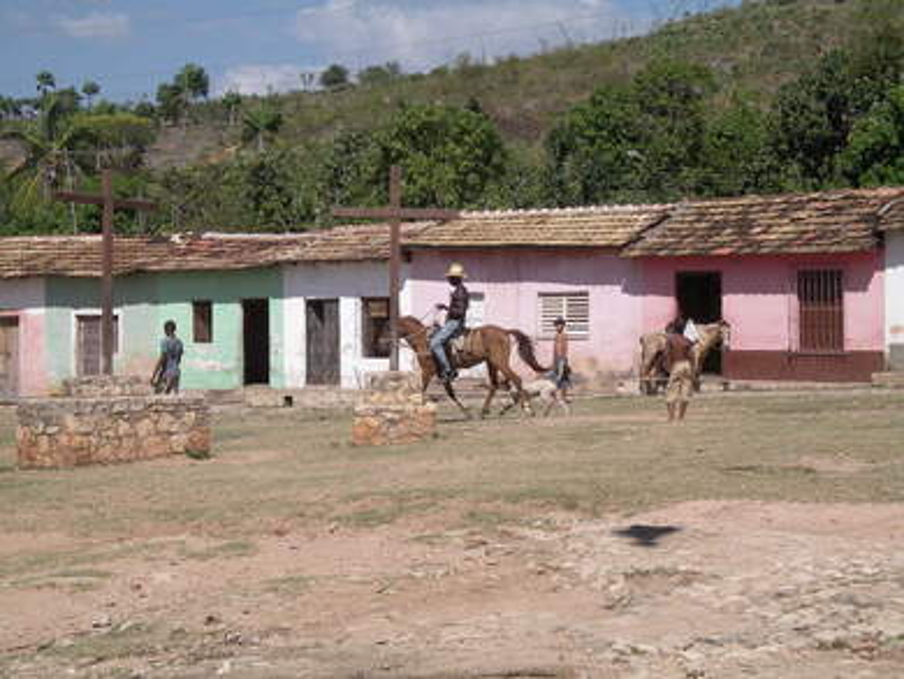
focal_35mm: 98
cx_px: 452
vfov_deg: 15.1
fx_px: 2561
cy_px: 340
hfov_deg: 20.0
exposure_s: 1/320
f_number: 7.2
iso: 80
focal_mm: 20.4
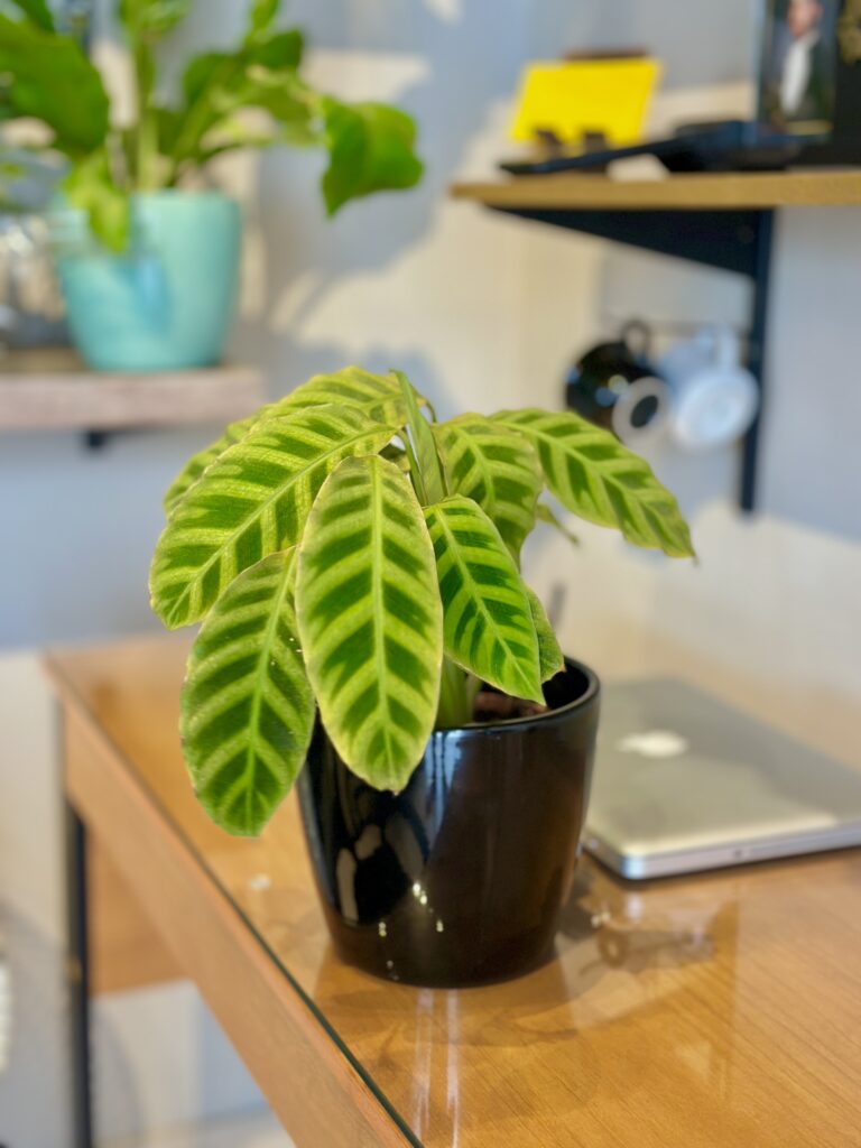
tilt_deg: -13.2
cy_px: 574
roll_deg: -1.8
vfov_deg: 39.7
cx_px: 430
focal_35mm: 48
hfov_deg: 30.3
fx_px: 1592
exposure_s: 1/60
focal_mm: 6.86
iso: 160
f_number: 1.78
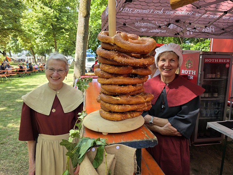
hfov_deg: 73.9
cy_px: 88
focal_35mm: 23
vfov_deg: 58.9
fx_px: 155
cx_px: 116
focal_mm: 6.3
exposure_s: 1/180
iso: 32
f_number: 1.7
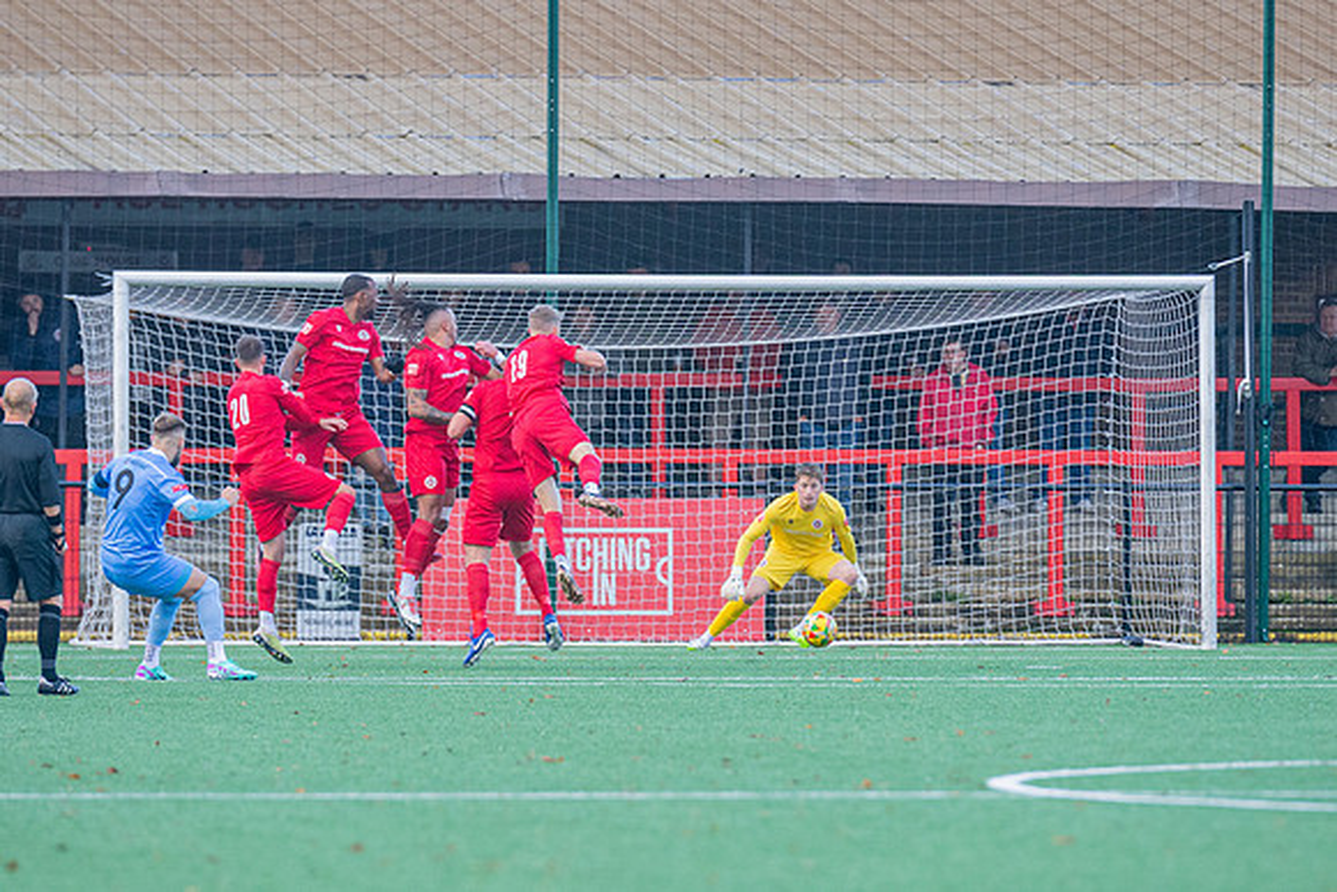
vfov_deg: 3.3
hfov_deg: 5.0
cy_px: 446
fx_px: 15312
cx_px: 668
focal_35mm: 412
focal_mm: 270
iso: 2000
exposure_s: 1/1000
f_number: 4
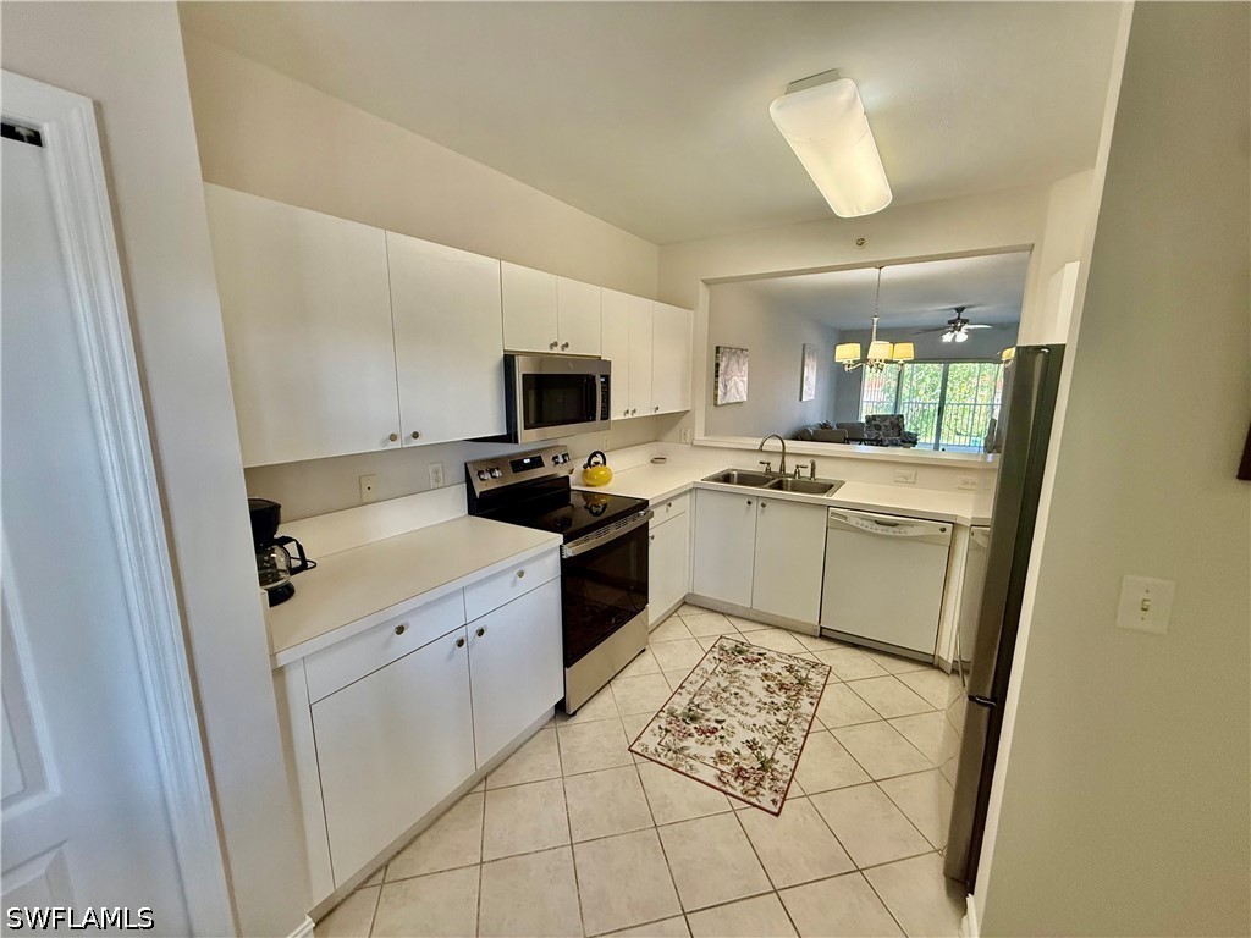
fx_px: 506
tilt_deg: -10.4
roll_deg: -0.3
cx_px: 626
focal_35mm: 14
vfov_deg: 85.7
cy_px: 469
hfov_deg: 102.1
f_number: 2.2
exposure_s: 1/120
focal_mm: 2.22
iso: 320
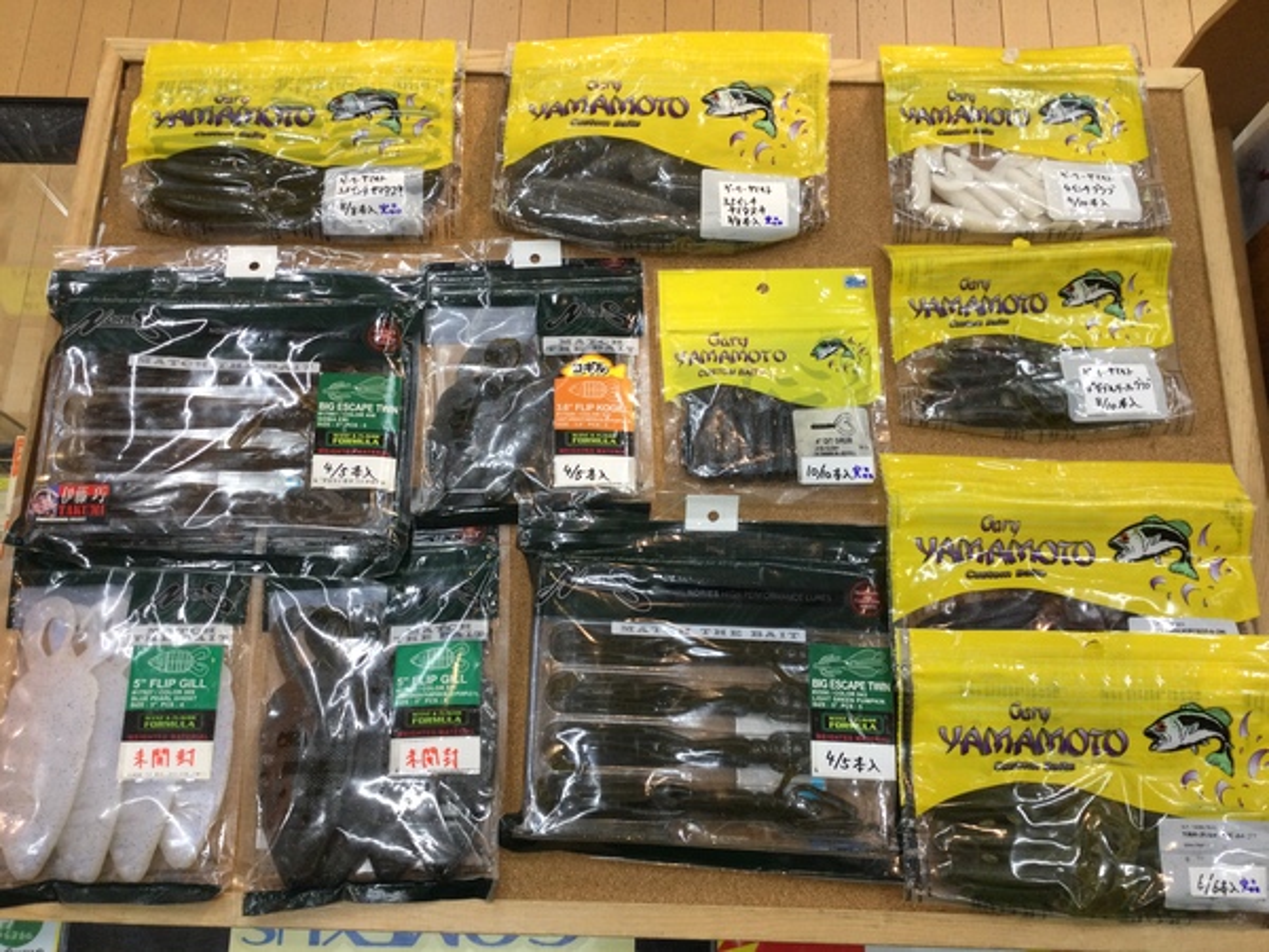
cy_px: 476
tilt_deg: -73.6
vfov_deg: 45.4
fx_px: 1136
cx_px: 634
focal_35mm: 31
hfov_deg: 58.4
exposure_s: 1/40
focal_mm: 3.3
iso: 25
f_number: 2.4
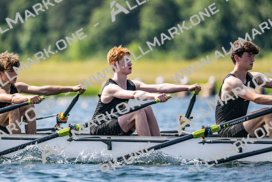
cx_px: 136
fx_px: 3023
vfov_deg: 3.4
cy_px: 91
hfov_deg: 5.2
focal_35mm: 400
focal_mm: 400
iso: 320
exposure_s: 1/2500
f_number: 4.5
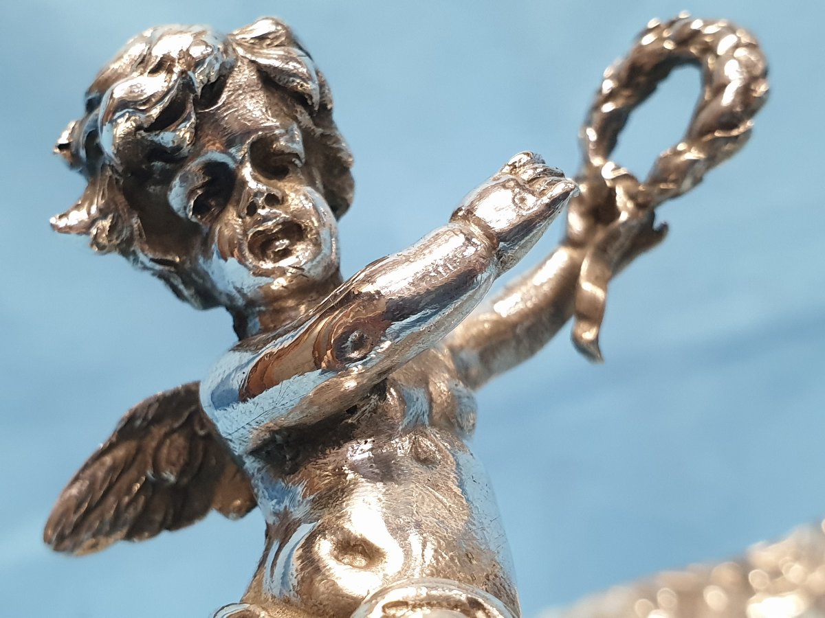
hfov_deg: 67.3
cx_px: 412
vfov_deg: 53.1
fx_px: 620
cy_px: 309
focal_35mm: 26
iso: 400
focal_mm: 4.3
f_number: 2.4
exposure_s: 1/50
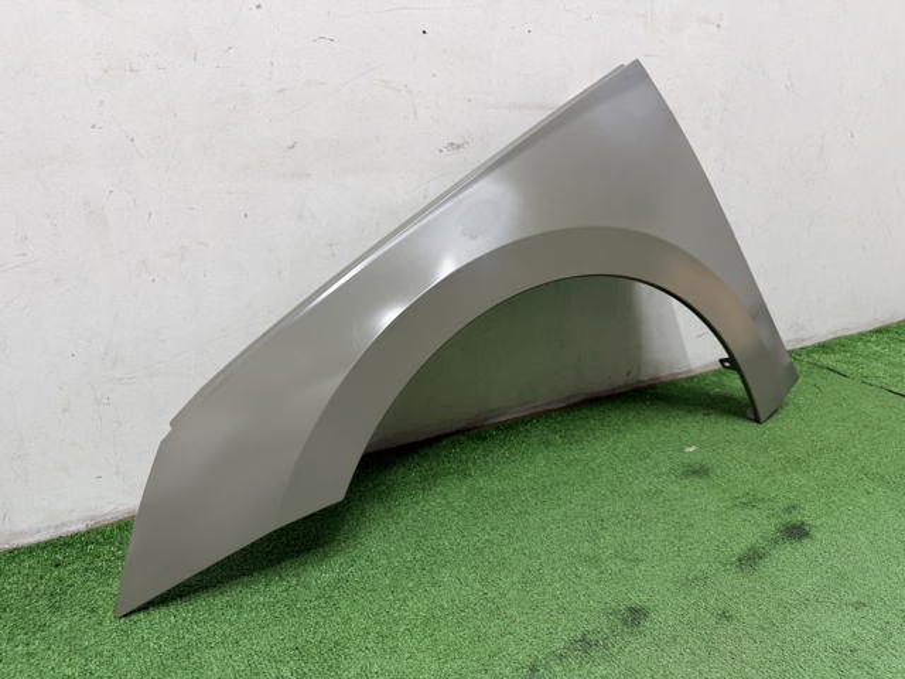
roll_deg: +2.6
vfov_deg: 56.8
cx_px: 452
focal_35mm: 24
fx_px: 627
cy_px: 340
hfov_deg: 71.6
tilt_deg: -16.6
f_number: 1.78
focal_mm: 6.76
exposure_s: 1/100
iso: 125
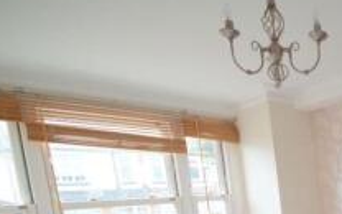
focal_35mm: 35
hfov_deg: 44.7
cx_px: 360
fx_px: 326
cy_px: 238
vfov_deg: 31.9
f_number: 4.8
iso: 1600
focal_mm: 10
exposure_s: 1/90
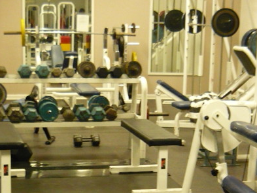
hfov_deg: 22.7
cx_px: 123
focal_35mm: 86
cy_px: 189
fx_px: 639
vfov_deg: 16.8
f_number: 2.8
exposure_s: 1/30
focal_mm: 5.5
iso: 400
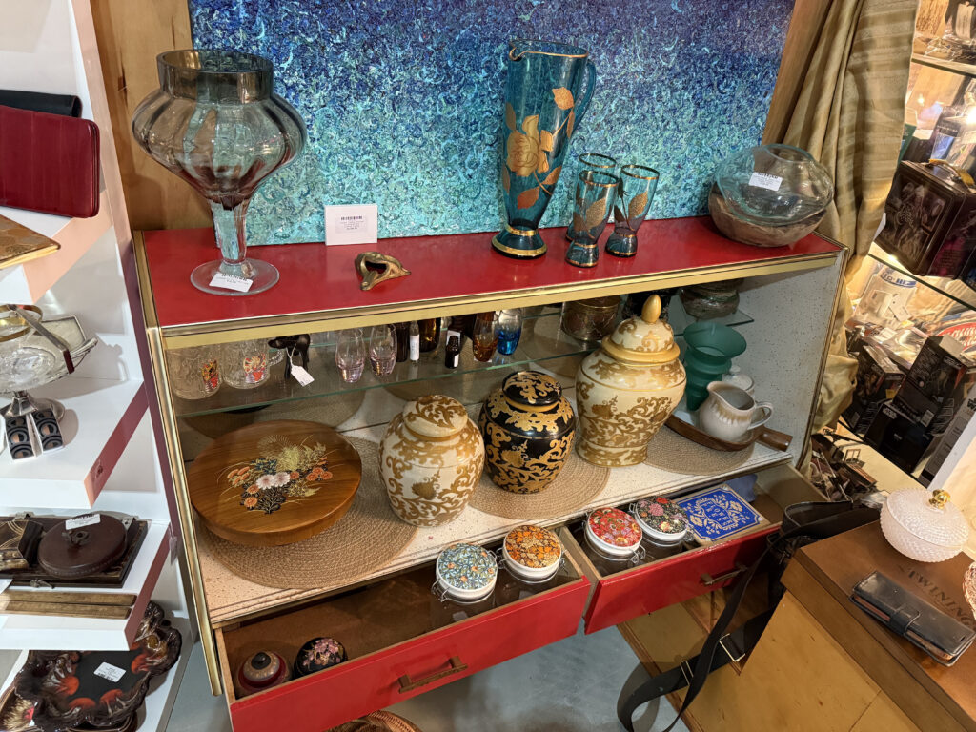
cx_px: 488
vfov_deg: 56.8
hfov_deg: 71.6
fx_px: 677
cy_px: 366
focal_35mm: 24
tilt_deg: -33.2
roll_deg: -7.1
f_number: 1.78
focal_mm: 6.76
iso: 800
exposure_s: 1/50
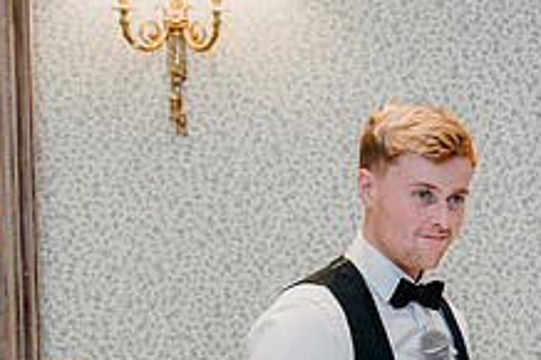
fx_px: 2478
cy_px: 458
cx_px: 573
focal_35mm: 165
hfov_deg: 12.3
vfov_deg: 8.2
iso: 2500
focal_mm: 62
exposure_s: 1/160
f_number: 3.5
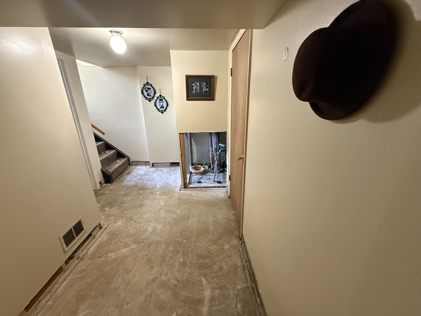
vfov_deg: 85.7
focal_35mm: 14
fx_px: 170
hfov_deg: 102.1
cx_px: 210
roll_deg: +1.6
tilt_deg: -20.2
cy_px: 158
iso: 800
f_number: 2.2
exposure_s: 1/60
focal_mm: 2.22
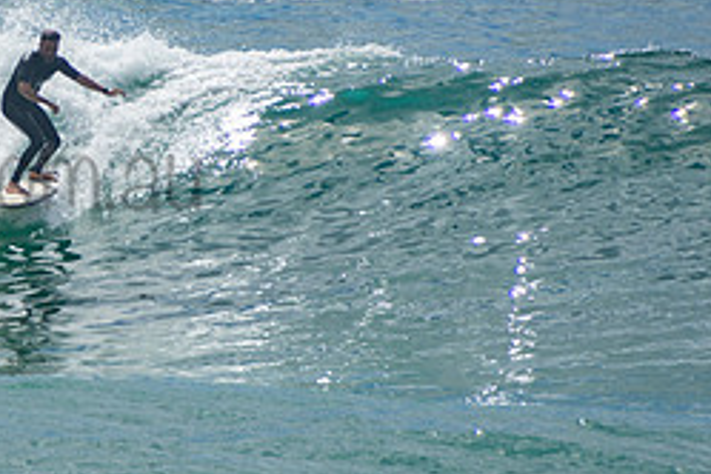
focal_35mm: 1399
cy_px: 144
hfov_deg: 1.5
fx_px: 27628
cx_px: -100
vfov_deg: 1.0
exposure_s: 1/1250
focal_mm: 400
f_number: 5.6
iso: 125
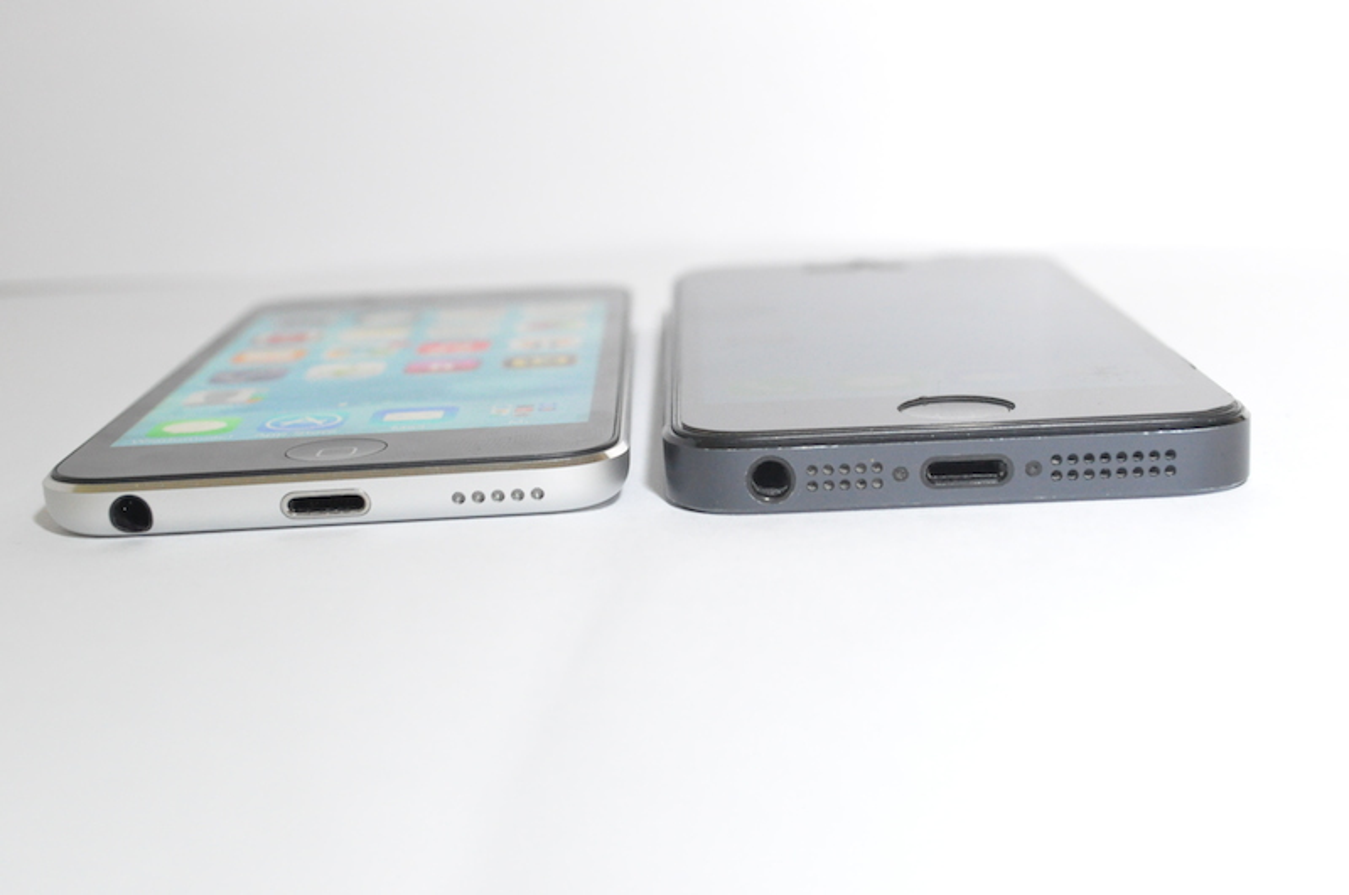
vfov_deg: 23.7
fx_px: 2133
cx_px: 674
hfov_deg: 35.1
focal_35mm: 57
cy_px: 448
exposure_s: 1/60
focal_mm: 38
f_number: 9
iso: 4000
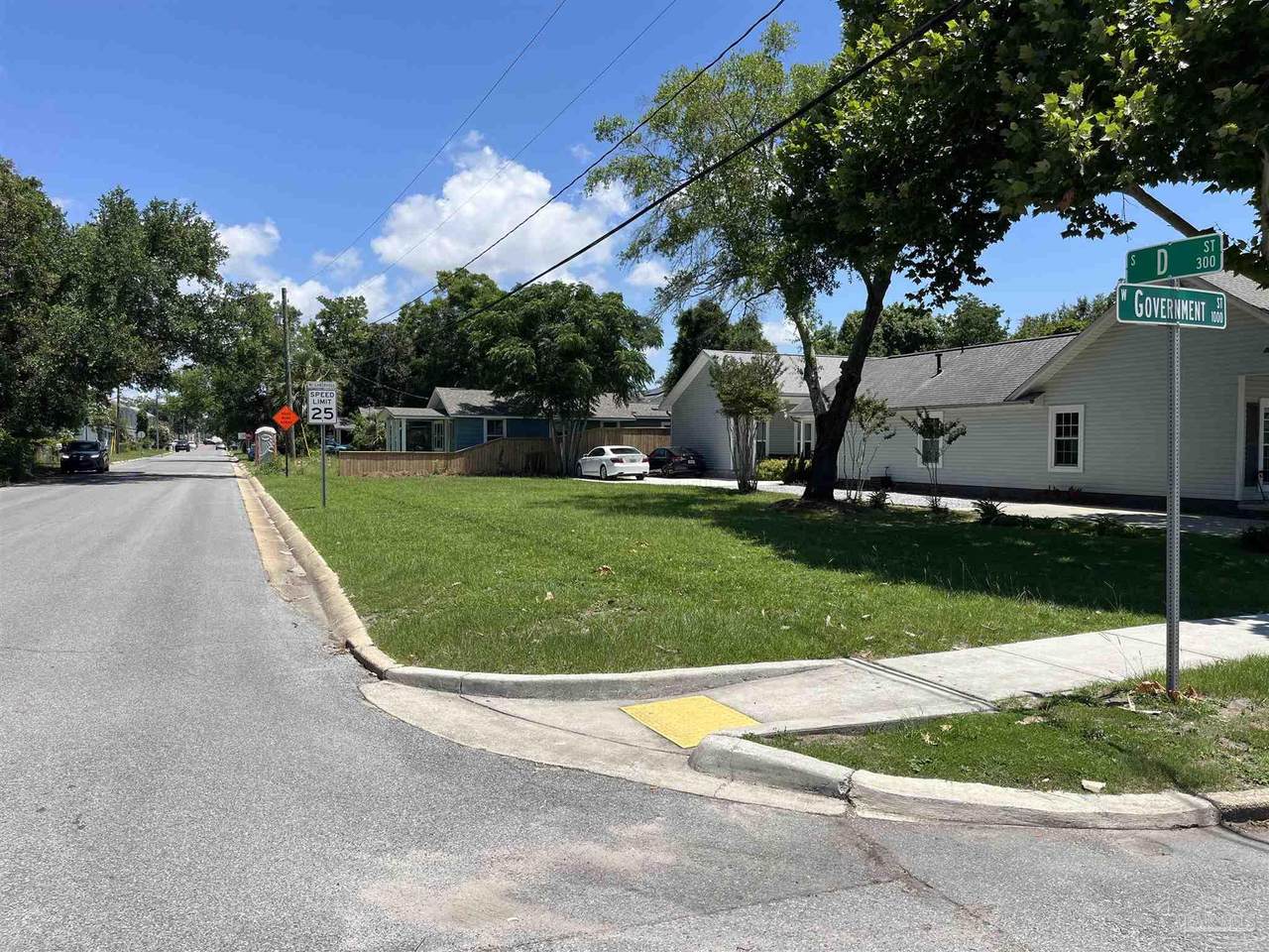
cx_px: 634
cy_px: 476
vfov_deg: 53.1
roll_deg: +0.2
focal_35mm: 26
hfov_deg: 67.3
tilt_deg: -2.1
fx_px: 953
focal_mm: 5.1
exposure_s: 1/4016
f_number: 1.6
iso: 50
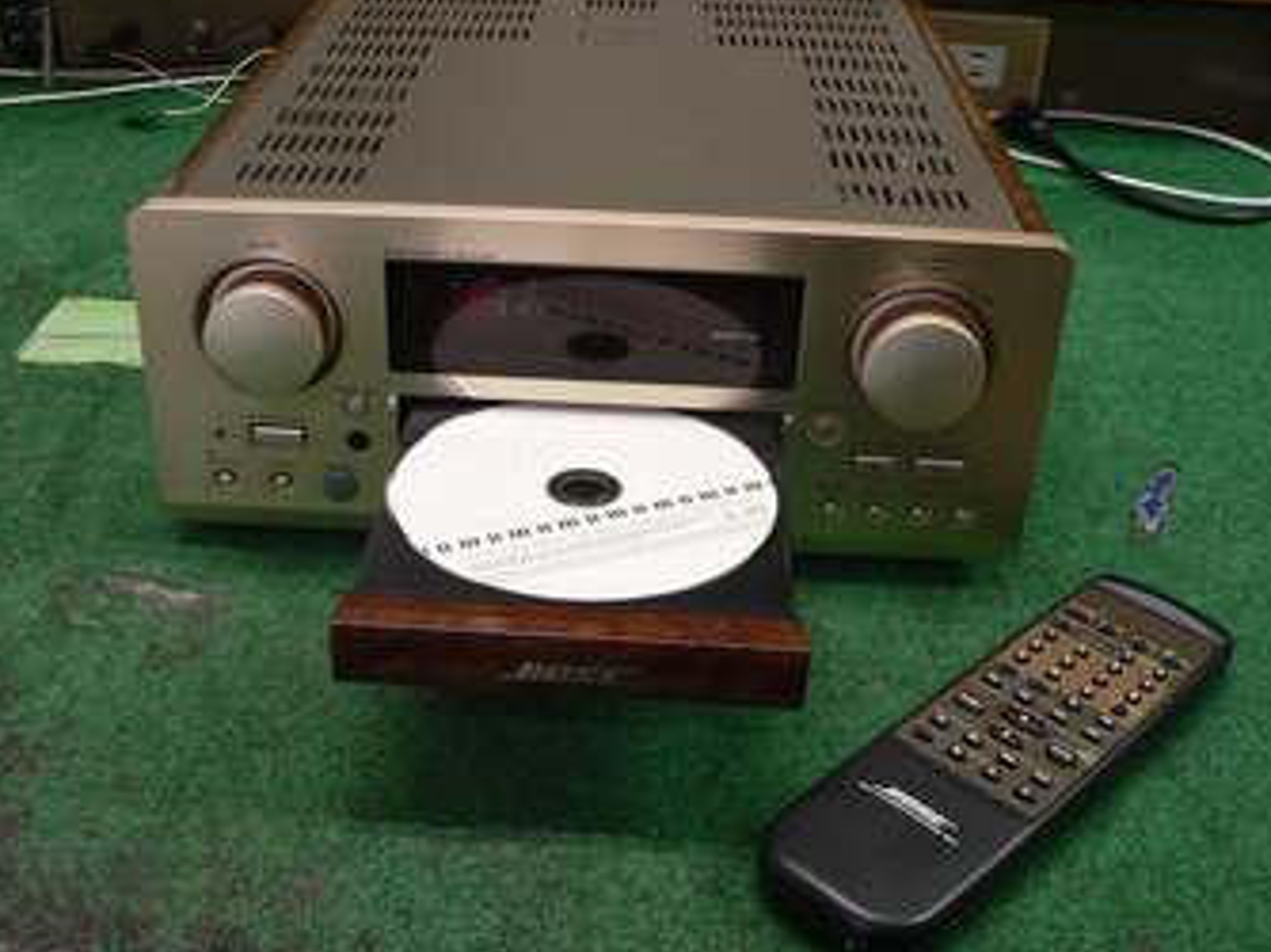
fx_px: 1504
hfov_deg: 45.7
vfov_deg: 35.1
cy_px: 466
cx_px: 559
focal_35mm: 41
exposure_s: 1/30
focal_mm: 6
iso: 200
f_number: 2.8
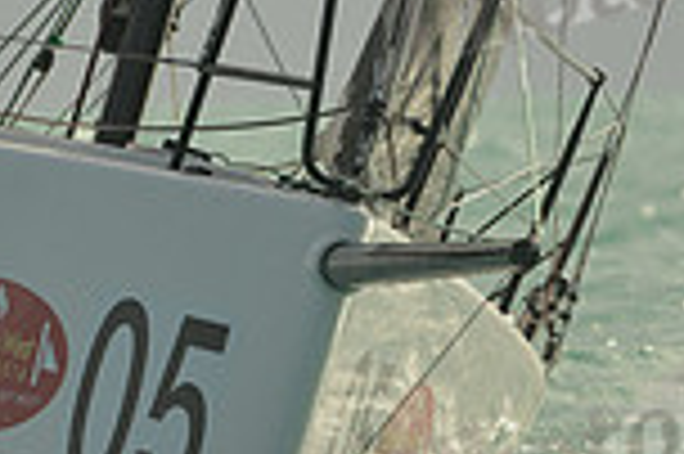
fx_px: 20270
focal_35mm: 1068
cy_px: 249
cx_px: 166
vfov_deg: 1.3
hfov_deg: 1.9
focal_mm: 280
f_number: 6.3
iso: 250
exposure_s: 1/1600
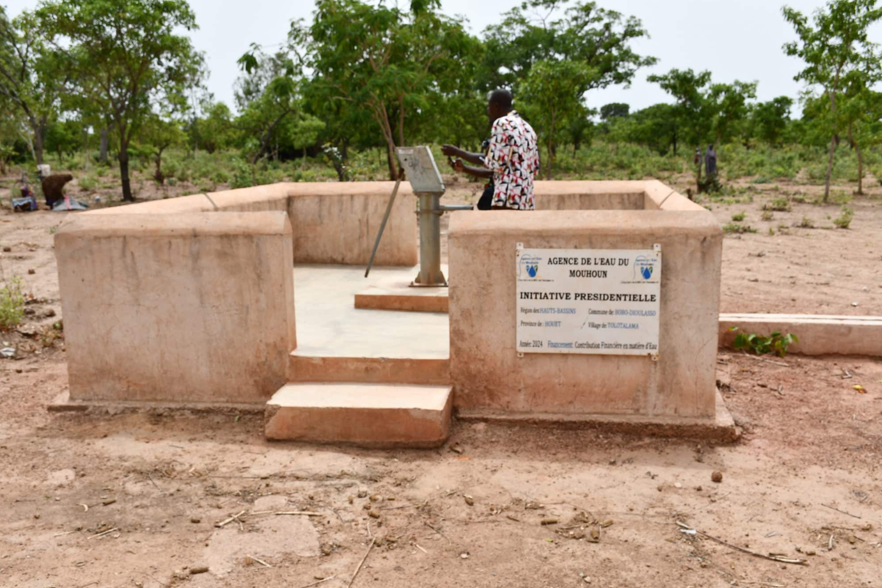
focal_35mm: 35
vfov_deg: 37.9
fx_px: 857
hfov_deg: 54.4
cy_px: 287
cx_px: 443
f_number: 9
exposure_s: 1/320
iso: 100
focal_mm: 23
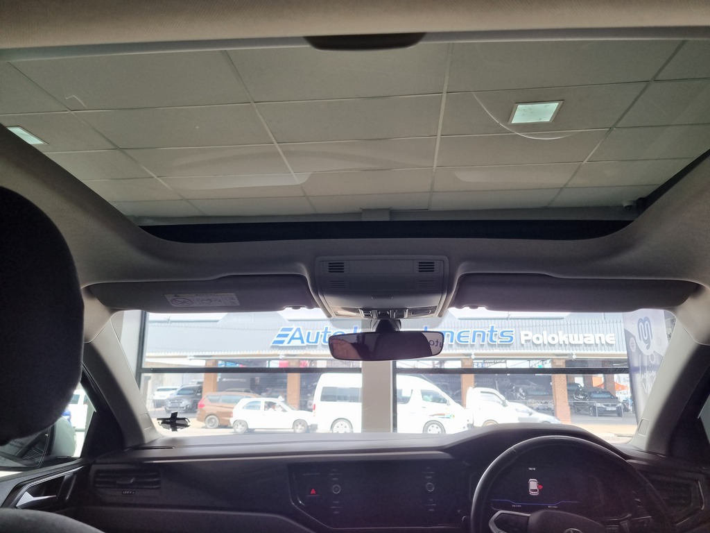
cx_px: 355
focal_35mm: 26
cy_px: 266
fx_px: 533
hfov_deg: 67.3
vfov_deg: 53.1
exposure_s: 1/100
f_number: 1.8
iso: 64
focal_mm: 5.4
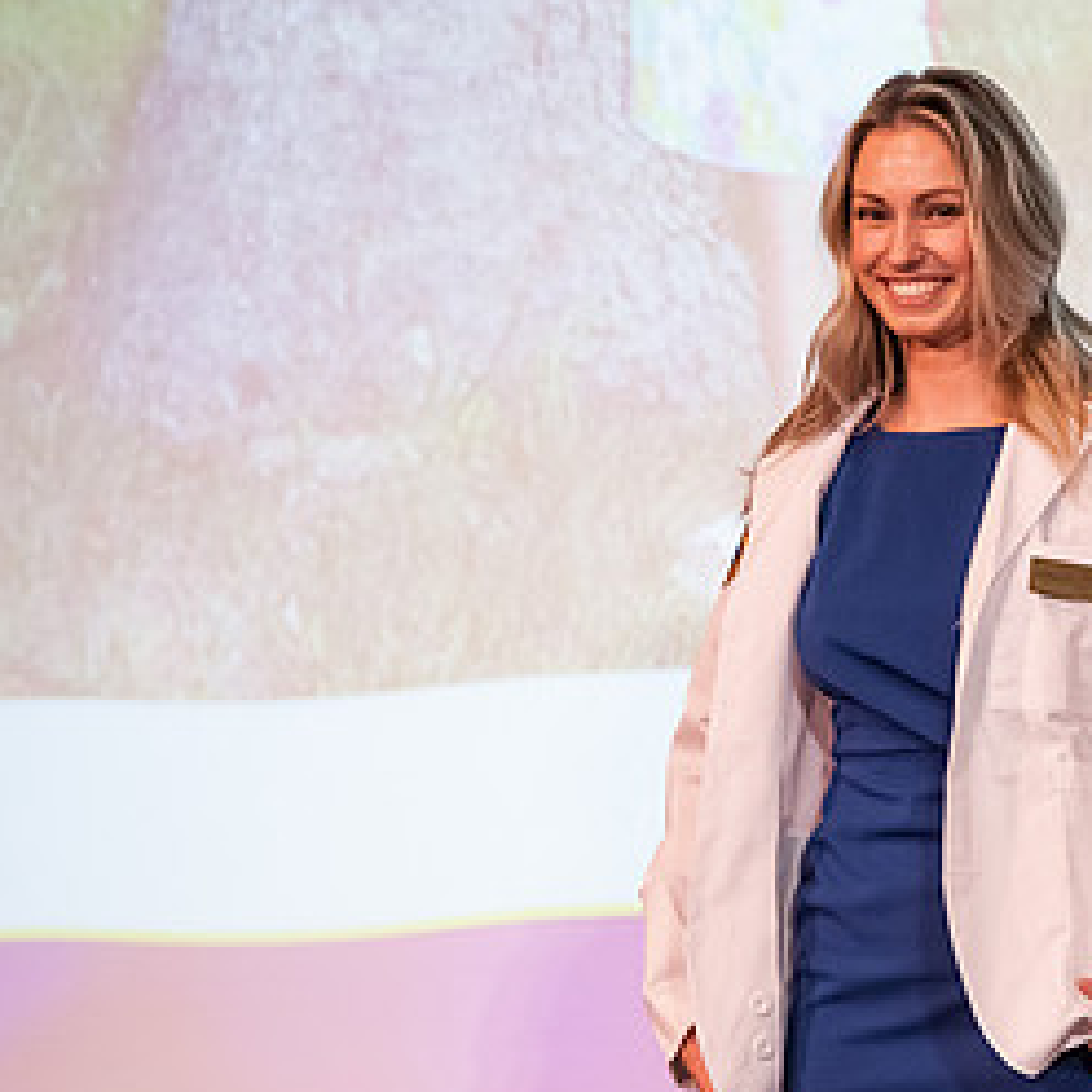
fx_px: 12420
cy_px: 531
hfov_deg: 5.0
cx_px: 1096
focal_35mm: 348
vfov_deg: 5.0
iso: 4000
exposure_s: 1/200
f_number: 3.2
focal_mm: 175
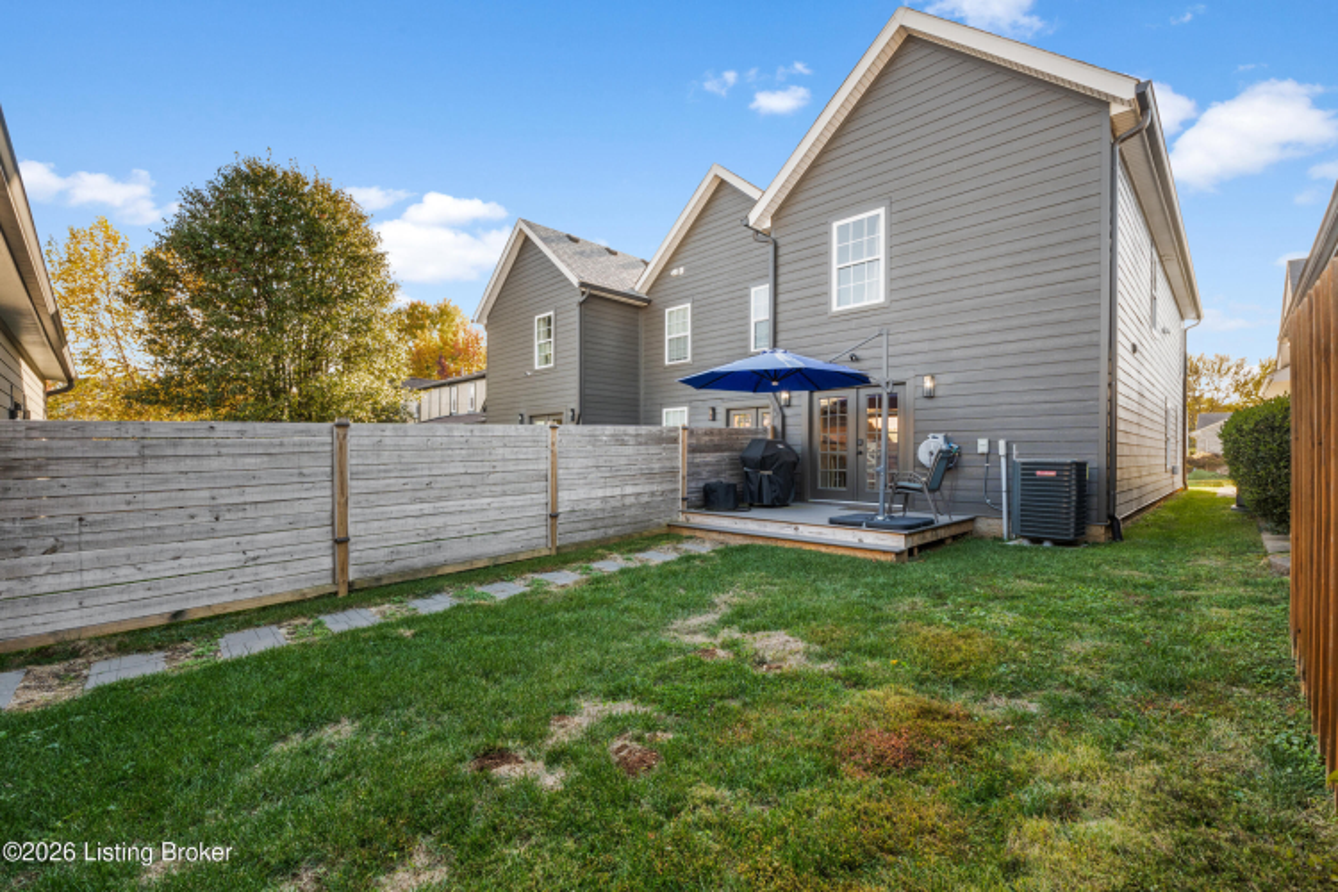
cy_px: 446
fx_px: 585
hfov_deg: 97.6
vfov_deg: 74.6
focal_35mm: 16
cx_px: 669
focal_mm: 10.5
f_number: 9
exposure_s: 1/320
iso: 400
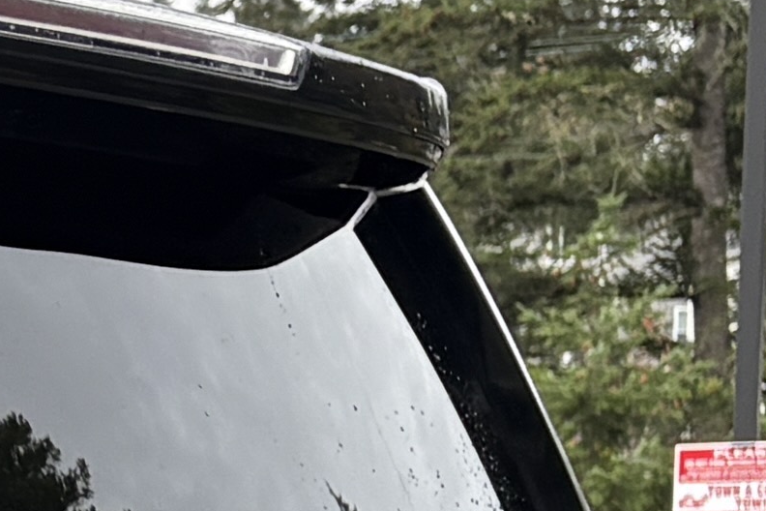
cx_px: -1163
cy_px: 949
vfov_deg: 6.9
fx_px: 4149
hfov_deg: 9.3
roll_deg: +0.1
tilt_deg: -3.4
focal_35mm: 195
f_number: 1.6
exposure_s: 1/607
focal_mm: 5.96
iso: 64
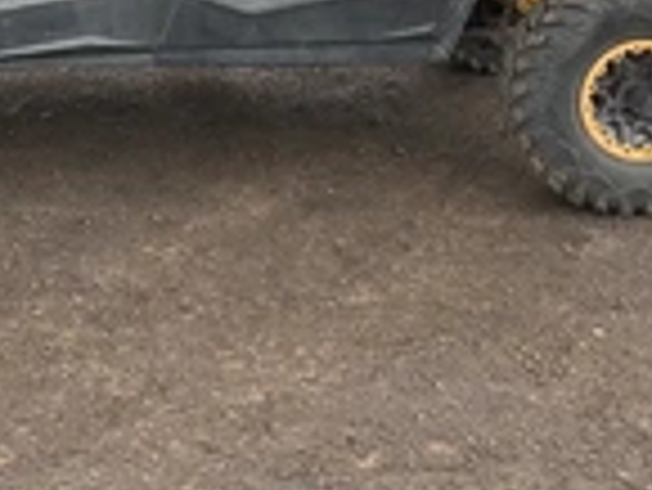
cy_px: -130
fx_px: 1508
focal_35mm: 80
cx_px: 171
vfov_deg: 17.4
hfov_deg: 24.2
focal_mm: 3
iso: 25
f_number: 1.8
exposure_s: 1/691
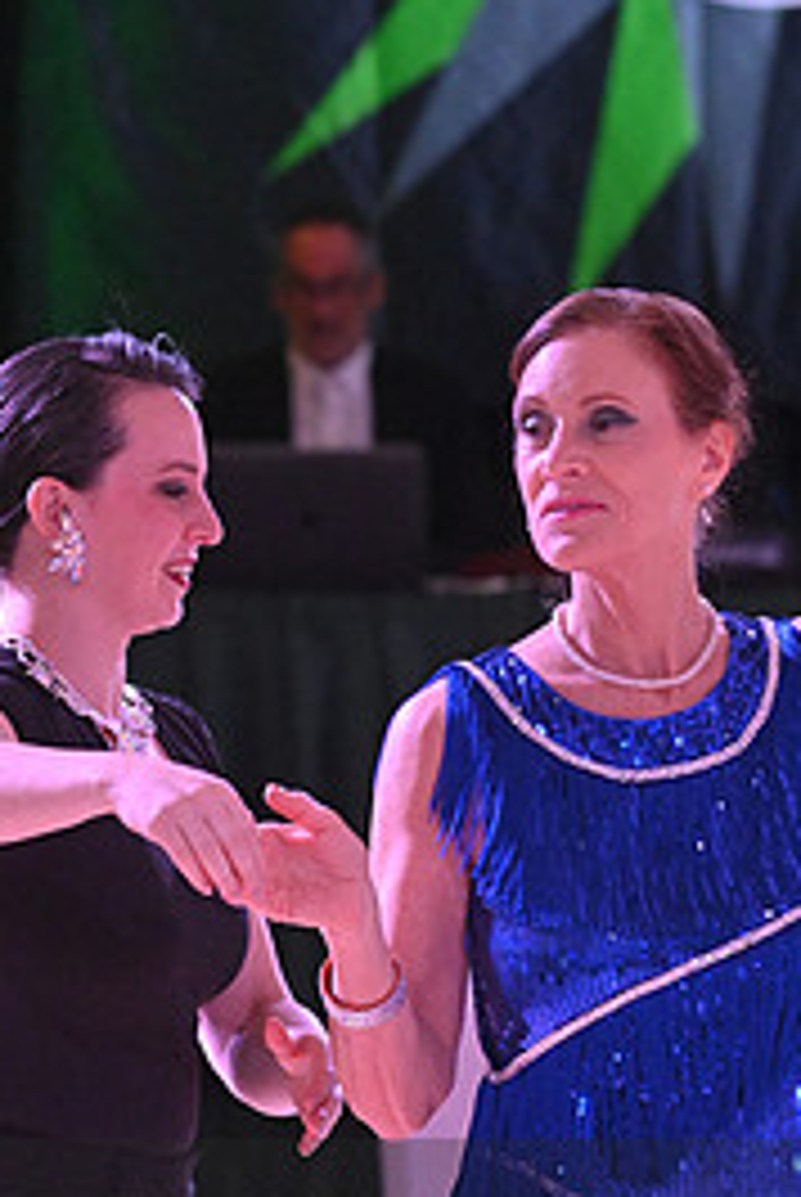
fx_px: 10884
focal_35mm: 327
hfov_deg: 4.2
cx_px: 538
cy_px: 1292
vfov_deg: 6.3
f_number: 5.6
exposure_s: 1/400
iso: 5000
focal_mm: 150
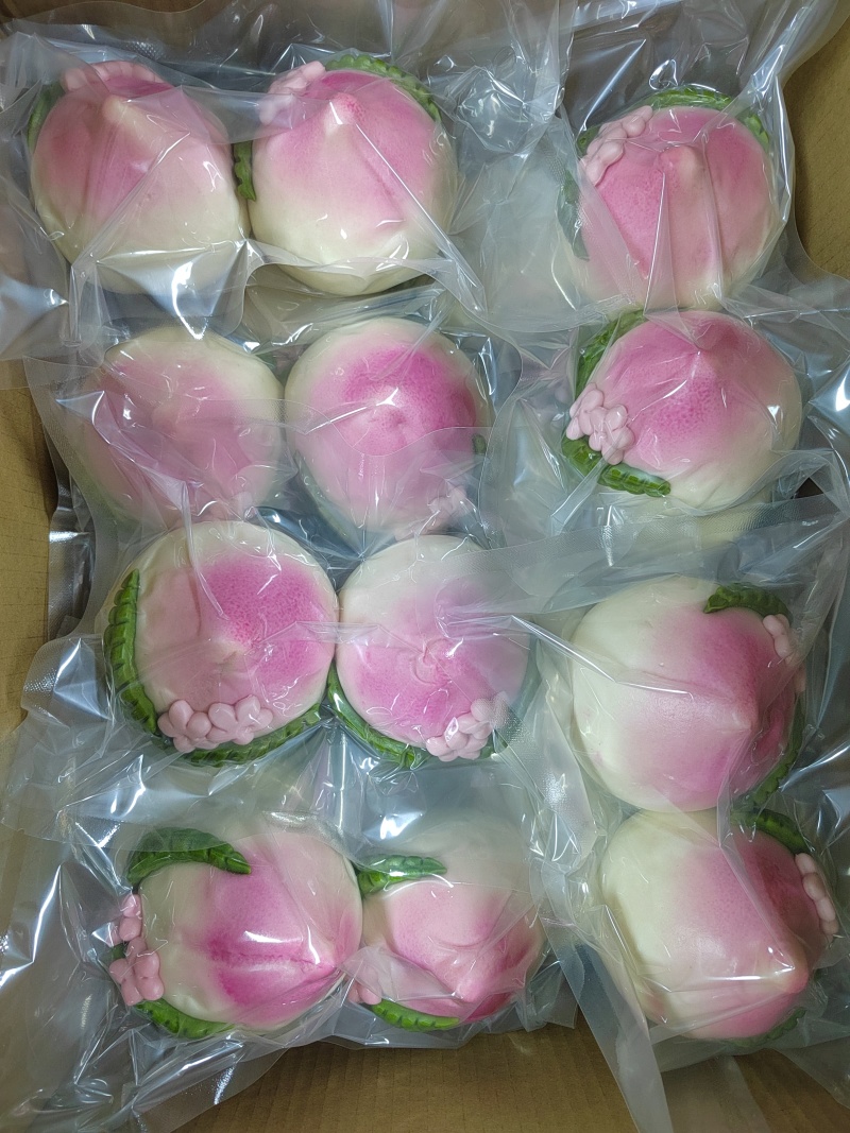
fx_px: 753
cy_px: 566
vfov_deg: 73.9
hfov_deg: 58.9
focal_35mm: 23
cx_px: 425
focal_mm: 5.52
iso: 1397
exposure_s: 1/50
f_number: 1.9
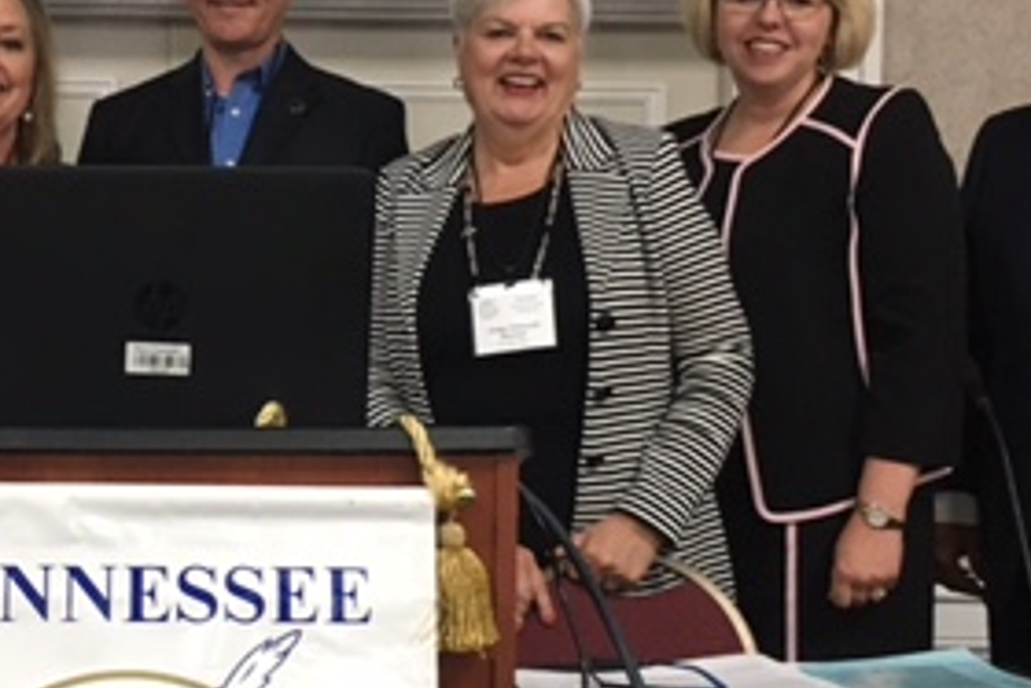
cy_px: 338
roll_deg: -0.8
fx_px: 1977
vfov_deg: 19.8
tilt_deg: -0.2
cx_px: 203
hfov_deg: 28.6
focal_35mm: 69
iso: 200
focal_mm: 4.15
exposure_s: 1/24
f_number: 2.2
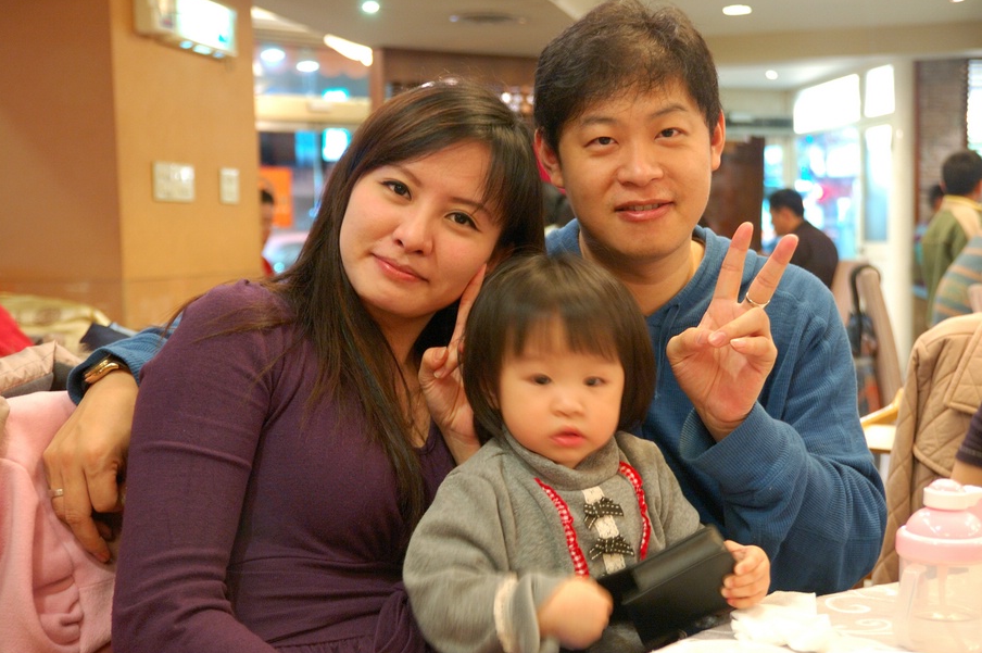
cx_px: 547
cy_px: 322
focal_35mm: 51
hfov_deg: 38.9
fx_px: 1390
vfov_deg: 26.4
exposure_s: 1/10
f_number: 2.8
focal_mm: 30
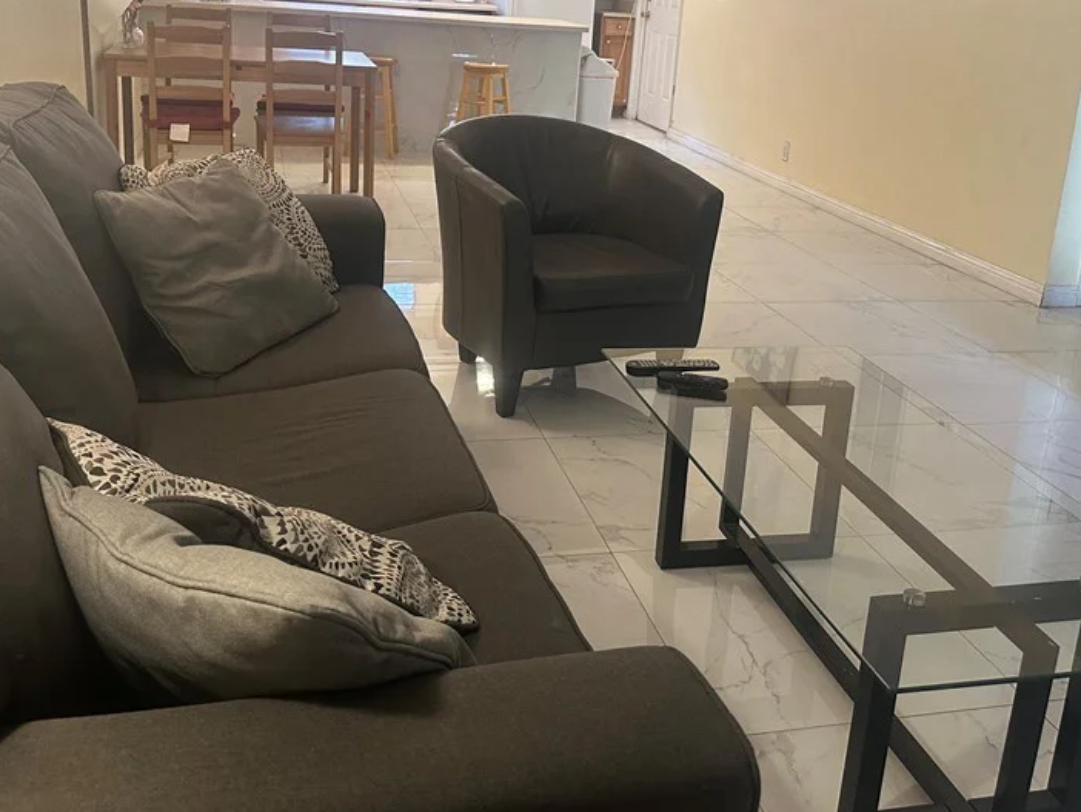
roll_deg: -3.8
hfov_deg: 52.6
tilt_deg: -14.4
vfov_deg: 40.1
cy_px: 256
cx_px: 537
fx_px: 1093
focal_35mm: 35
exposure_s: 1/60
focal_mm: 6.86
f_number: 1.78
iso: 250
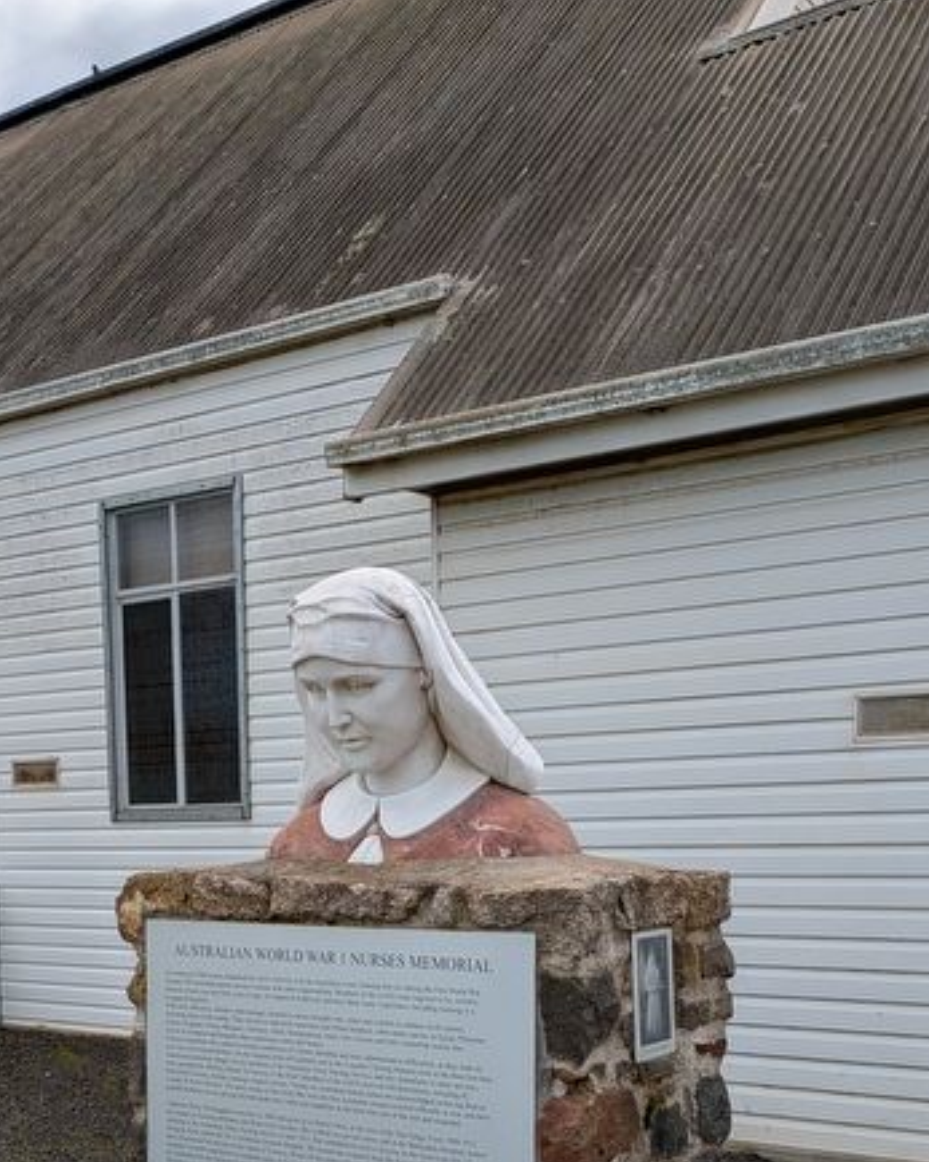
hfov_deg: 33.3
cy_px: 926
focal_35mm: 45
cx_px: 363
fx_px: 1547
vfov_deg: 39.6
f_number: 1.89
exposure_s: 1/3086
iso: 51
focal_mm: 5.43
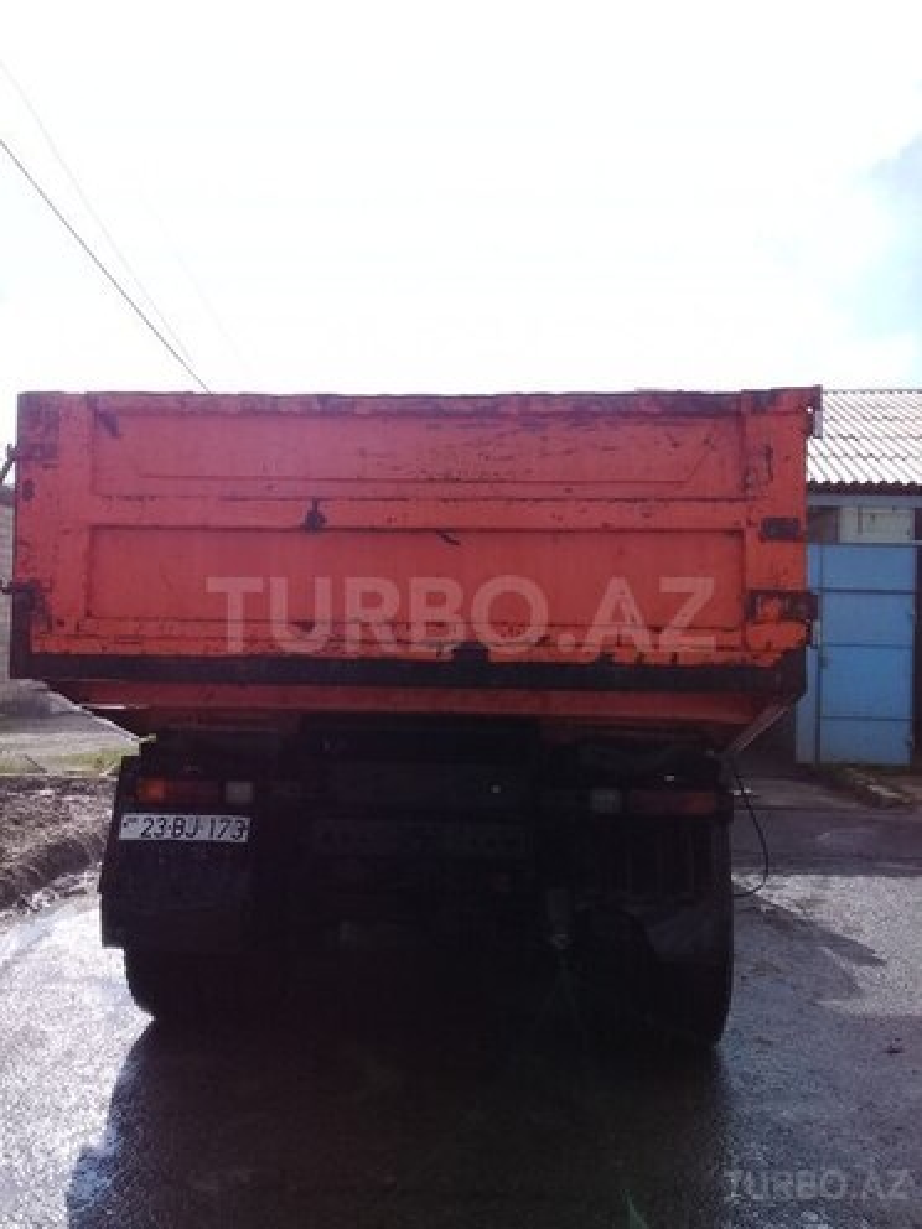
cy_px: 614
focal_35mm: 31
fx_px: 1101
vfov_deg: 58.4
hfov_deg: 45.4
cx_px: 461
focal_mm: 3.3
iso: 50
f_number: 2.2
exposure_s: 1/1495
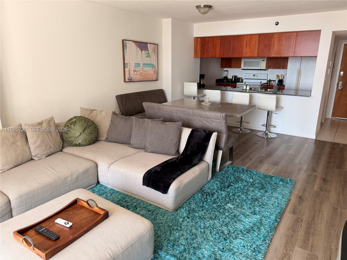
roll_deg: +0.0
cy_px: 130
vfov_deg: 56.8
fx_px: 241
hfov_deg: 71.6
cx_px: 174
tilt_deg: -15.4
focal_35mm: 24
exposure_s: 1/121
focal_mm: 6.76
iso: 125
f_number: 1.78
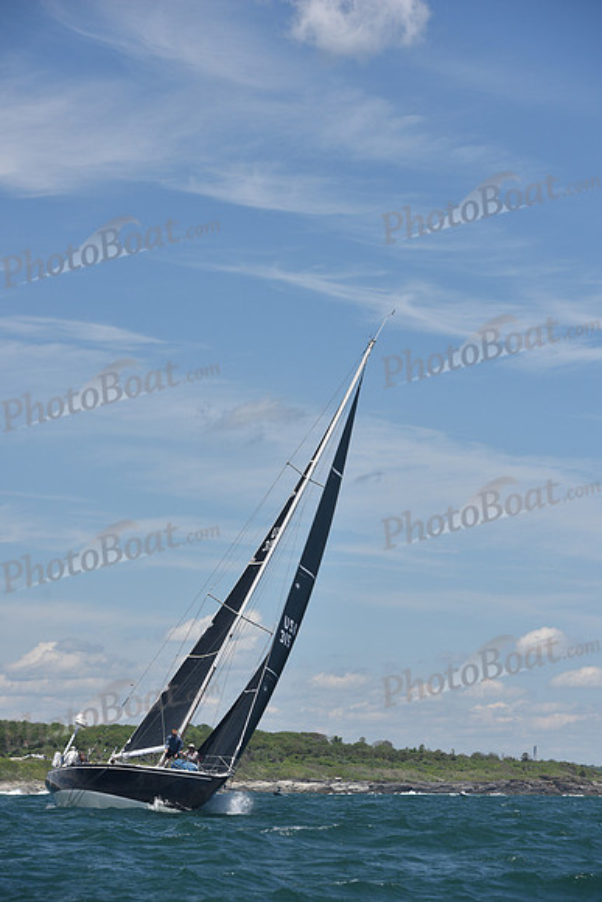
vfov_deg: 16.4
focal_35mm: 125
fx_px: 3133
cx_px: 301
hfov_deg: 11.0
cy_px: 451
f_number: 7.1
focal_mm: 125
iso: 320
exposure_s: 1/800
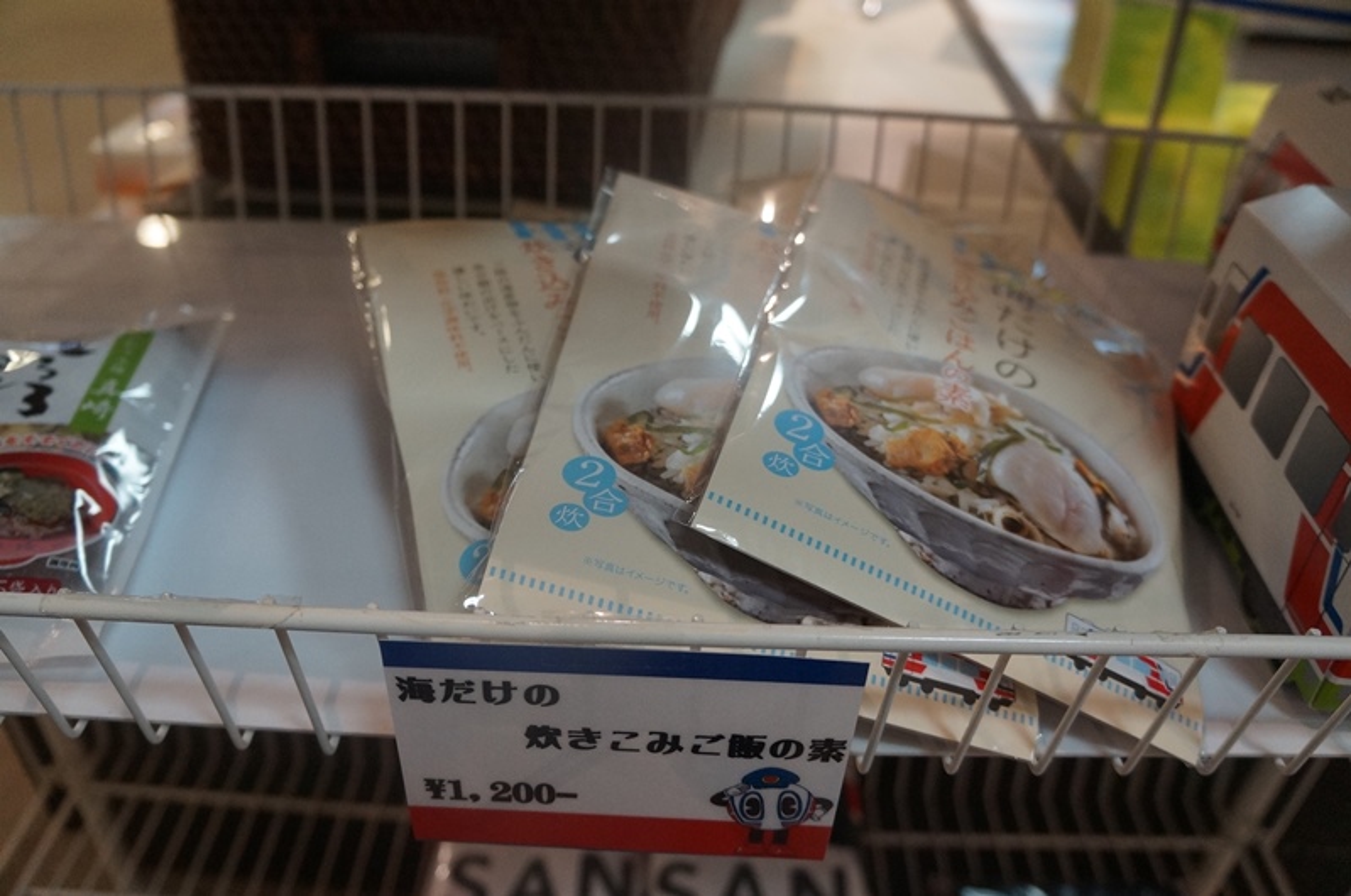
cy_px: 448
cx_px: 676
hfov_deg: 67.5
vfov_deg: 47.8
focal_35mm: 27
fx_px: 1012
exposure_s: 1/160
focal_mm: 18
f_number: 4
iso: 1600
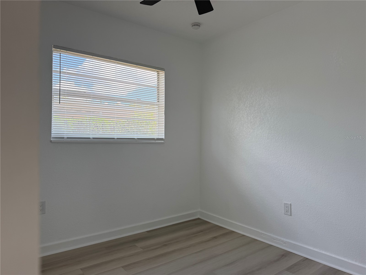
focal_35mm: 24
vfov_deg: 56.8
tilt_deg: +0.4
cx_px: 183
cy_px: 138
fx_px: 254
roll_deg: -0.5
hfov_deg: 71.6
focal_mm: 6.76
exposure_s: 1/484
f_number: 1.78
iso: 100
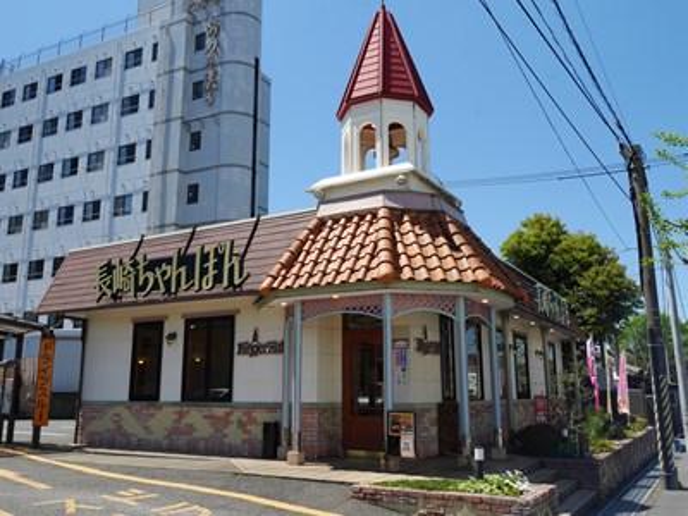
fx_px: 636
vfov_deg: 44.2
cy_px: 258
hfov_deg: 56.8
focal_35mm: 32
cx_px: 344
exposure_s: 1/400
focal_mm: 16
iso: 200
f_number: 8
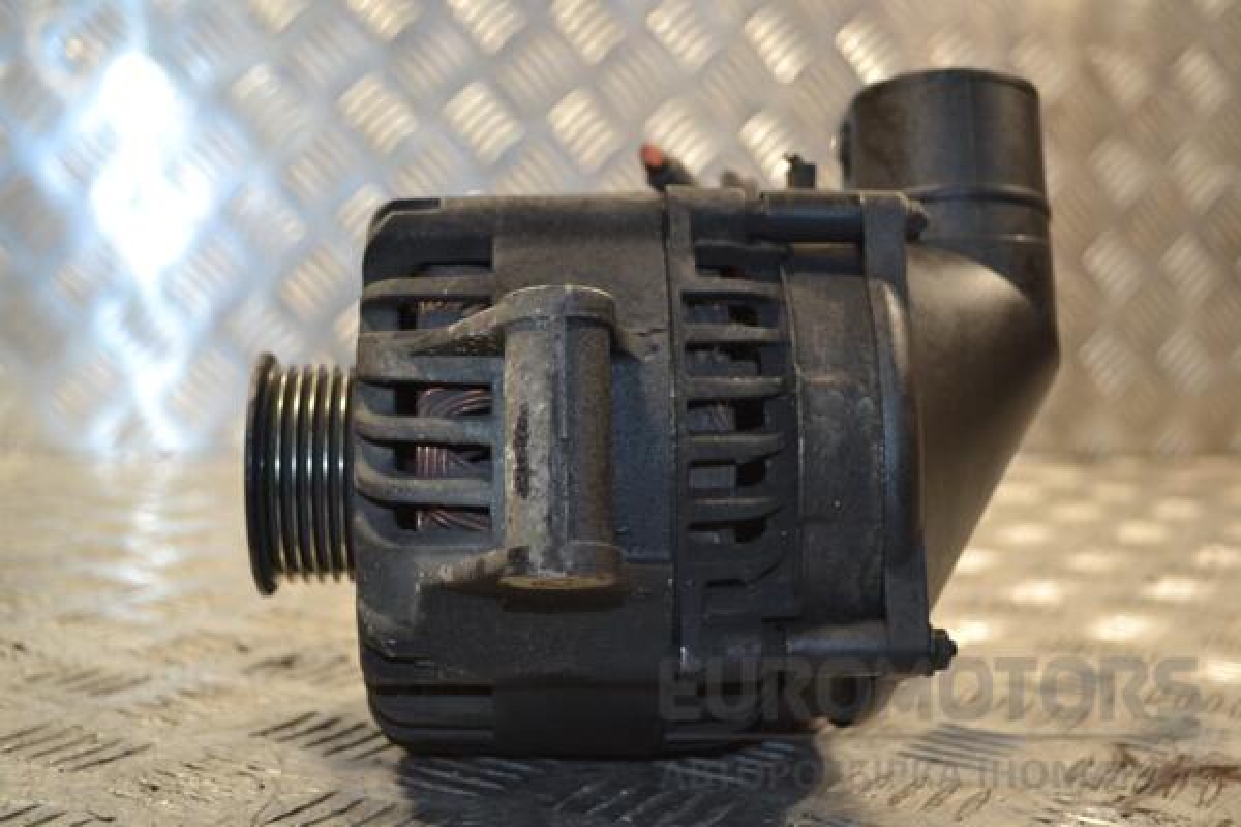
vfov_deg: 28.1
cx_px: 620
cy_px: 414
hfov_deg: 41.1
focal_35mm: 48
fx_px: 1655
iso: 360
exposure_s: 1/60
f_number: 4.8
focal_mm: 32
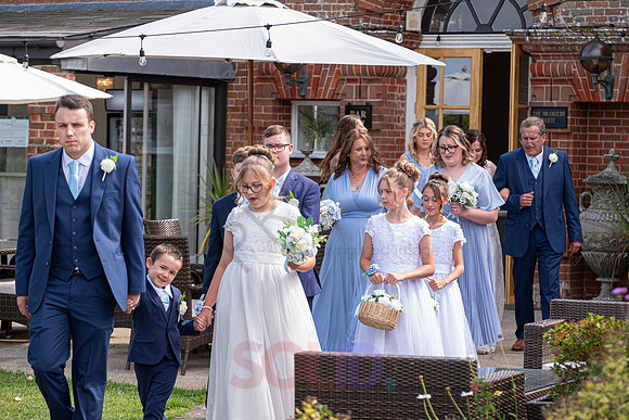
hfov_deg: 14.9
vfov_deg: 10.0
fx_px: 2400
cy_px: 182
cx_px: 357
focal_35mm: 137
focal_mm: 80.4
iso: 200
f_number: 3.2
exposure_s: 1/640
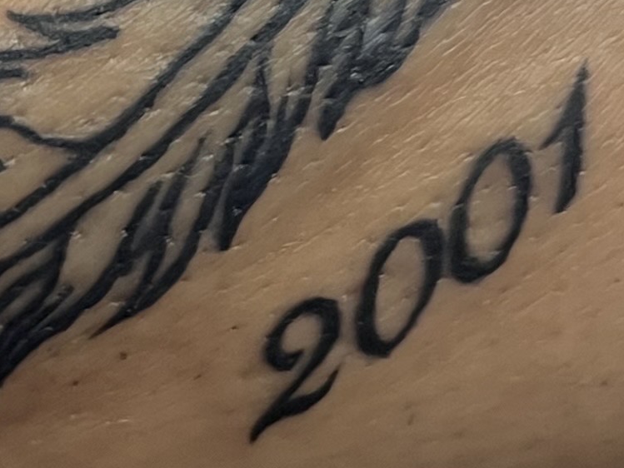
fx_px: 2524
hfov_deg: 12.8
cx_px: -494
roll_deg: -5.5
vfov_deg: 10.6
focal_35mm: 140
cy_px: 356
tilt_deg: -9.9
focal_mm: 5.1
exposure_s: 1/60
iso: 320
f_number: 1.6
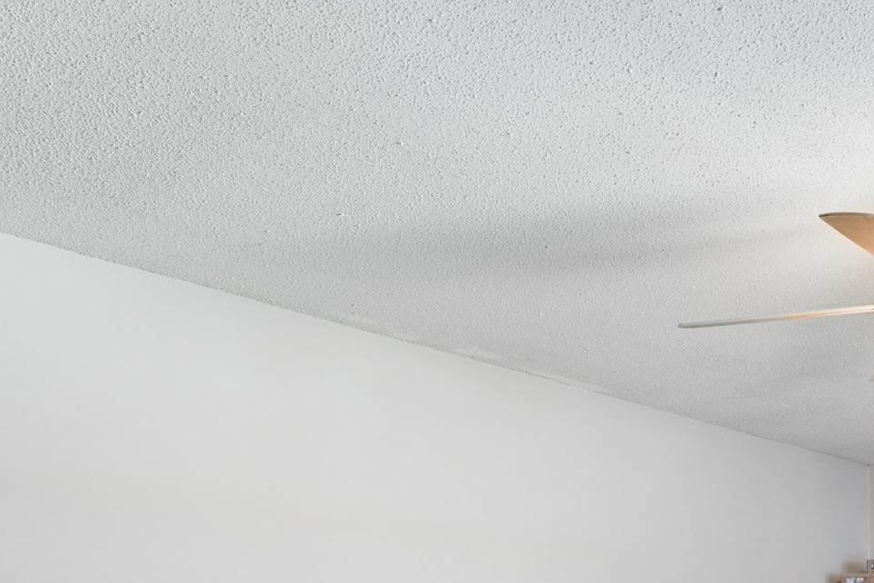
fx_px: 1238
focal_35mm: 51
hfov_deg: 38.0
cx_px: 639
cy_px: 731
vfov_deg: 23.7
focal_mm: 16
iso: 400
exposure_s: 1/2
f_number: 13
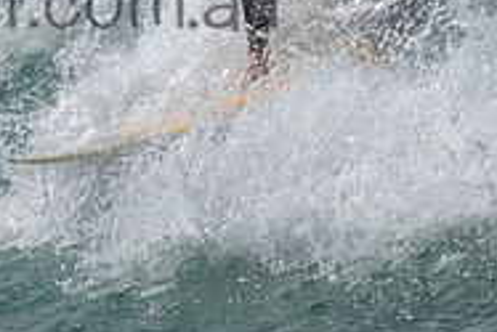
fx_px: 34291
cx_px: -3
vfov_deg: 0.6
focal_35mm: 2482
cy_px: -33
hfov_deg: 0.8
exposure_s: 1/2000
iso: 1400
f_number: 11
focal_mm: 800
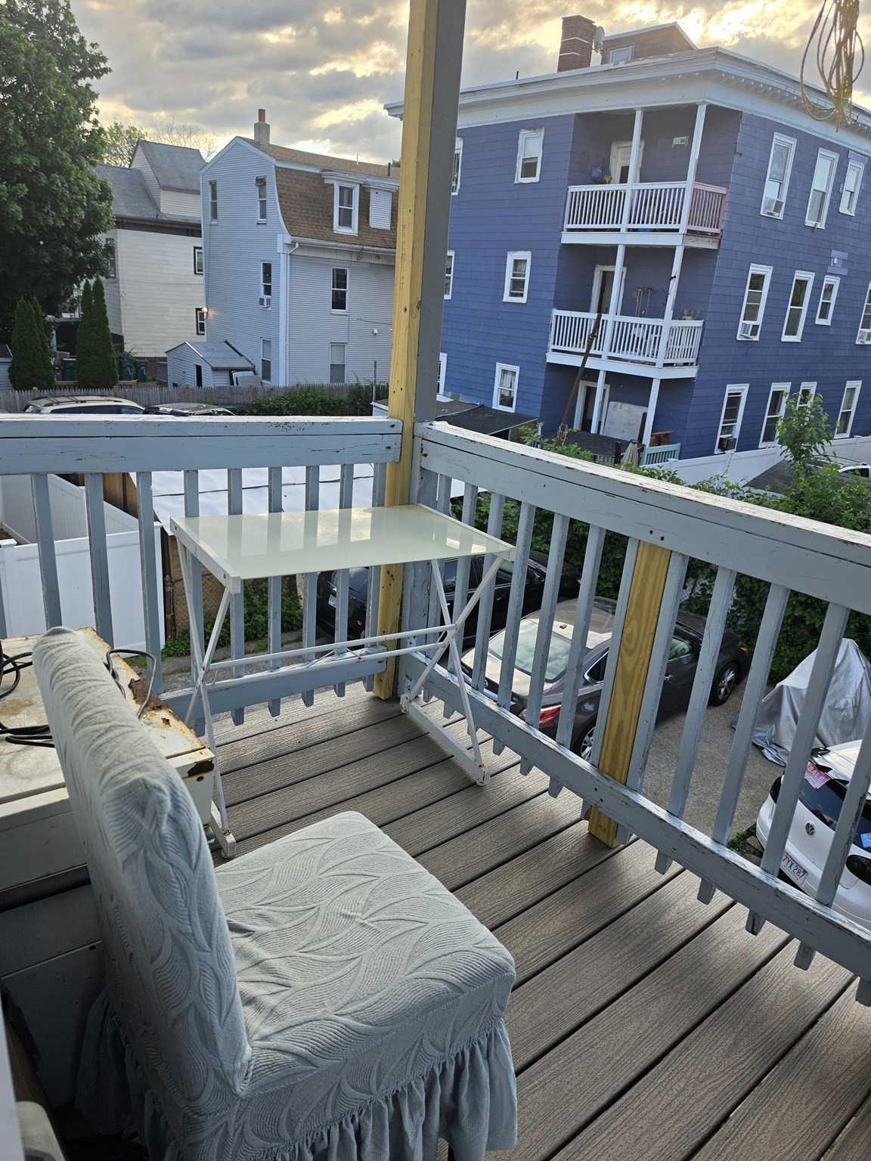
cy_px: 580
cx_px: 436
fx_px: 772
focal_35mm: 23
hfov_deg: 58.9
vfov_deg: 73.9
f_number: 1.4
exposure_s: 1/3667
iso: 64
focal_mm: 6.5
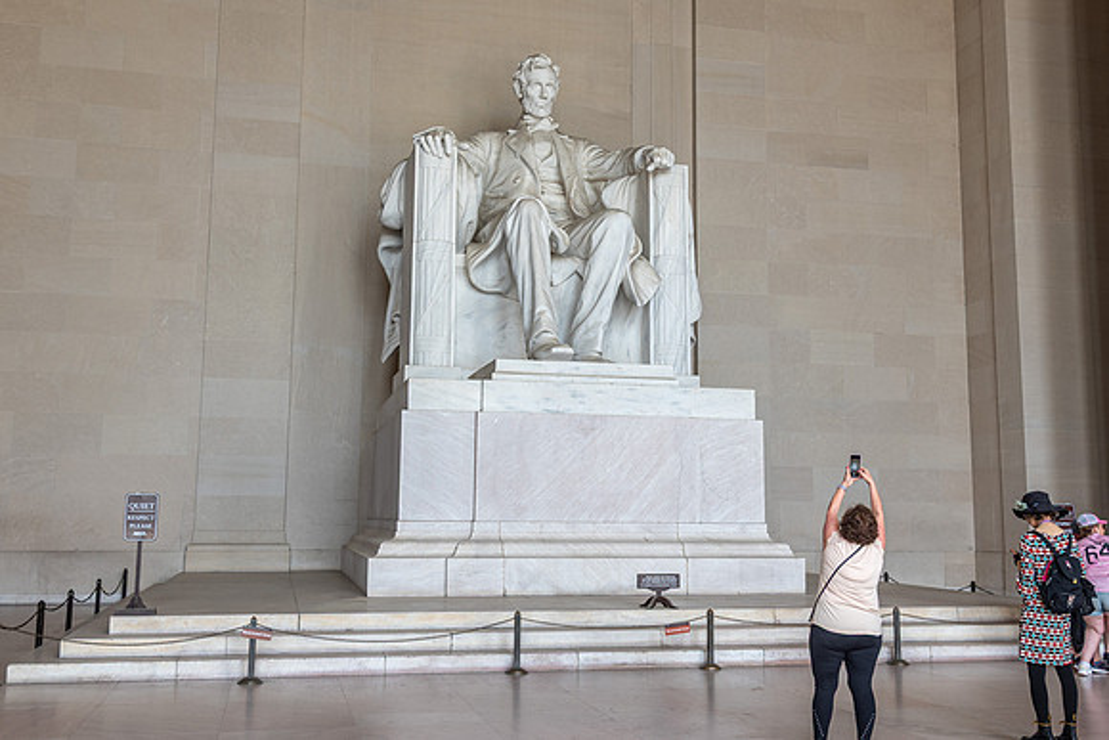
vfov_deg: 35.0
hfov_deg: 50.6
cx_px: 563
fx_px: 1174
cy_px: 345
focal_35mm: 38
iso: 100
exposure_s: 1/125
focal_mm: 27
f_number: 4
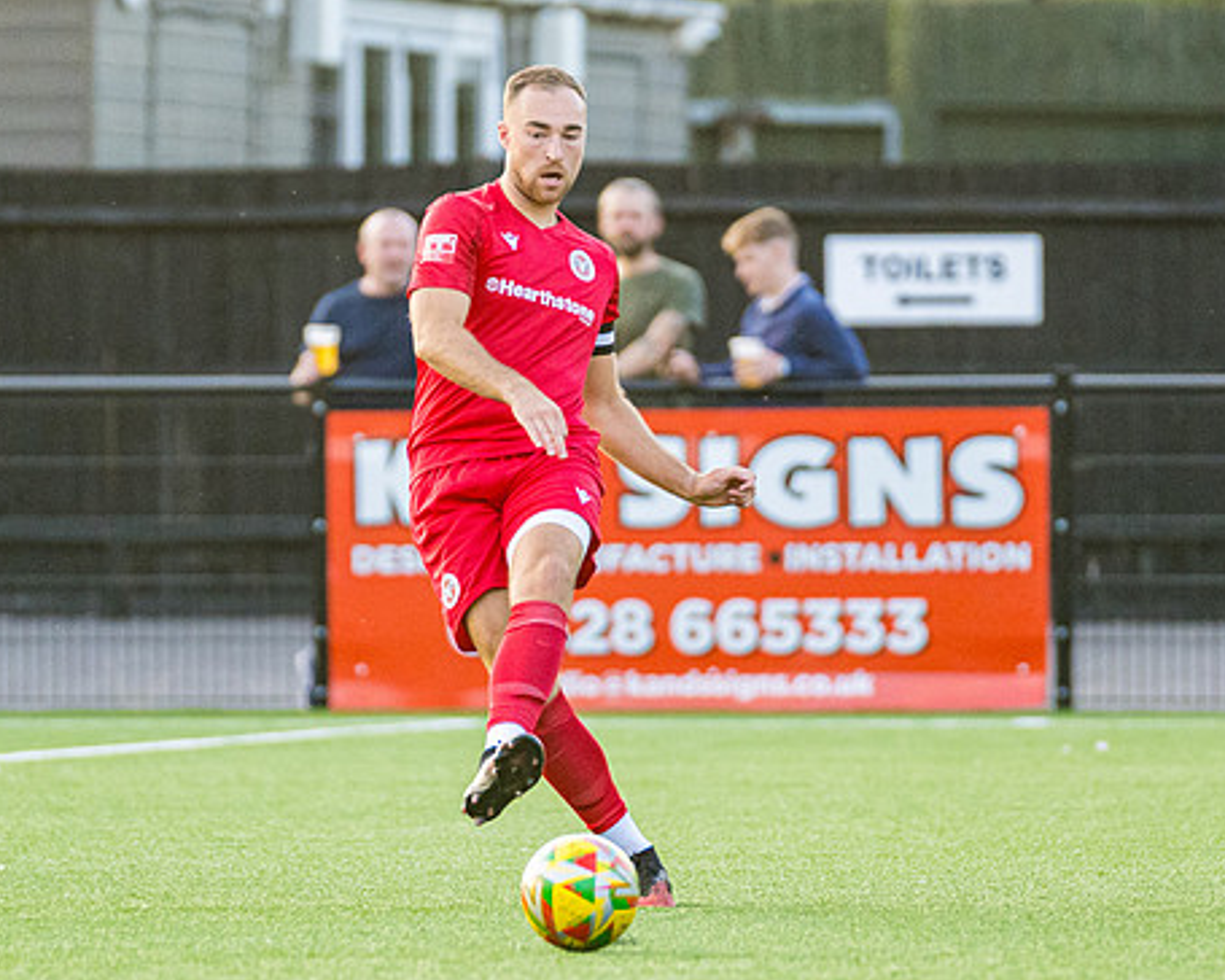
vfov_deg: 2.3
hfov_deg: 2.9
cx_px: 550
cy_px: 499
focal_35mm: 666
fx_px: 24146
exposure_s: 1/1250
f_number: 2.8
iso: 1250
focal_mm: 250
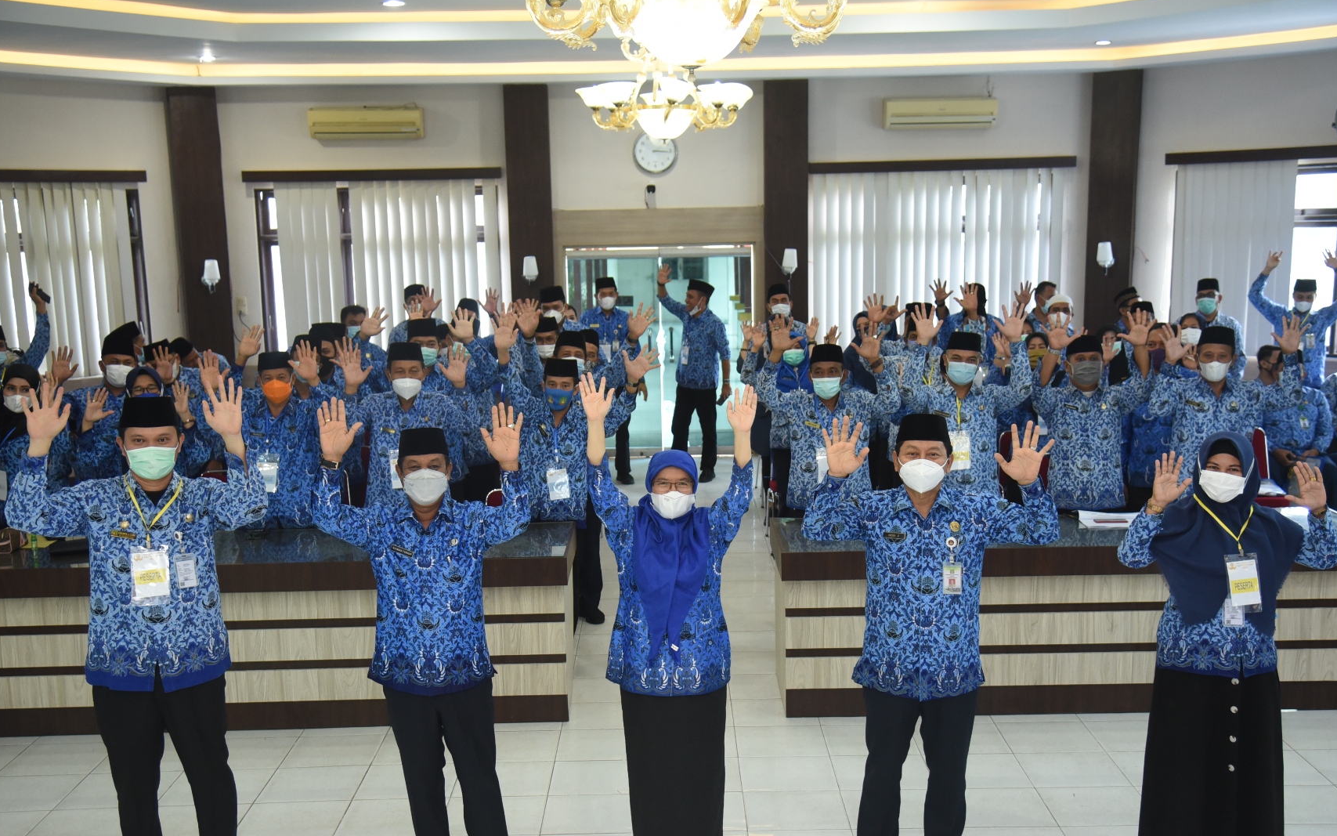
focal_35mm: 43
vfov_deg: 29.8
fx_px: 1567
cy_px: 478
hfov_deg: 46.2
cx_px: 671
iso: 2000
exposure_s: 1/60
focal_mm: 38
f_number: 4
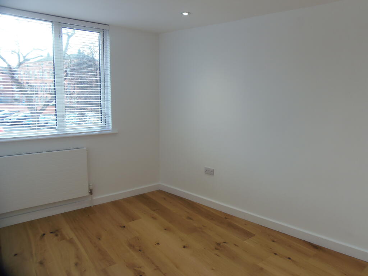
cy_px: 138
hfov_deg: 71.6
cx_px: 184
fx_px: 255
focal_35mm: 24
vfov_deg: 56.8
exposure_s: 1/30
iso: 64
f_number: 2.9
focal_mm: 4.3
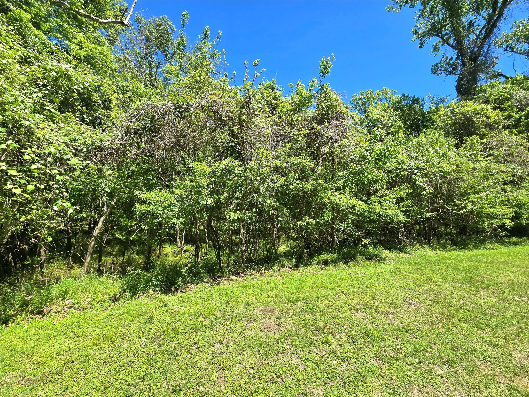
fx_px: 199
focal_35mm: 13
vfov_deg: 89.9
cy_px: 198
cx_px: 264
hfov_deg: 106.2
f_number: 2.2
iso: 50
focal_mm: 2.2
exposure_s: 1/1667
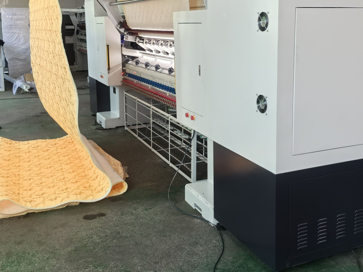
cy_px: 84
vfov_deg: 35.5
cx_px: 195
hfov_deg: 46.8
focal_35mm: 40
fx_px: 419
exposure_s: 1/100
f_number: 2
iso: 80
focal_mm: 5.75
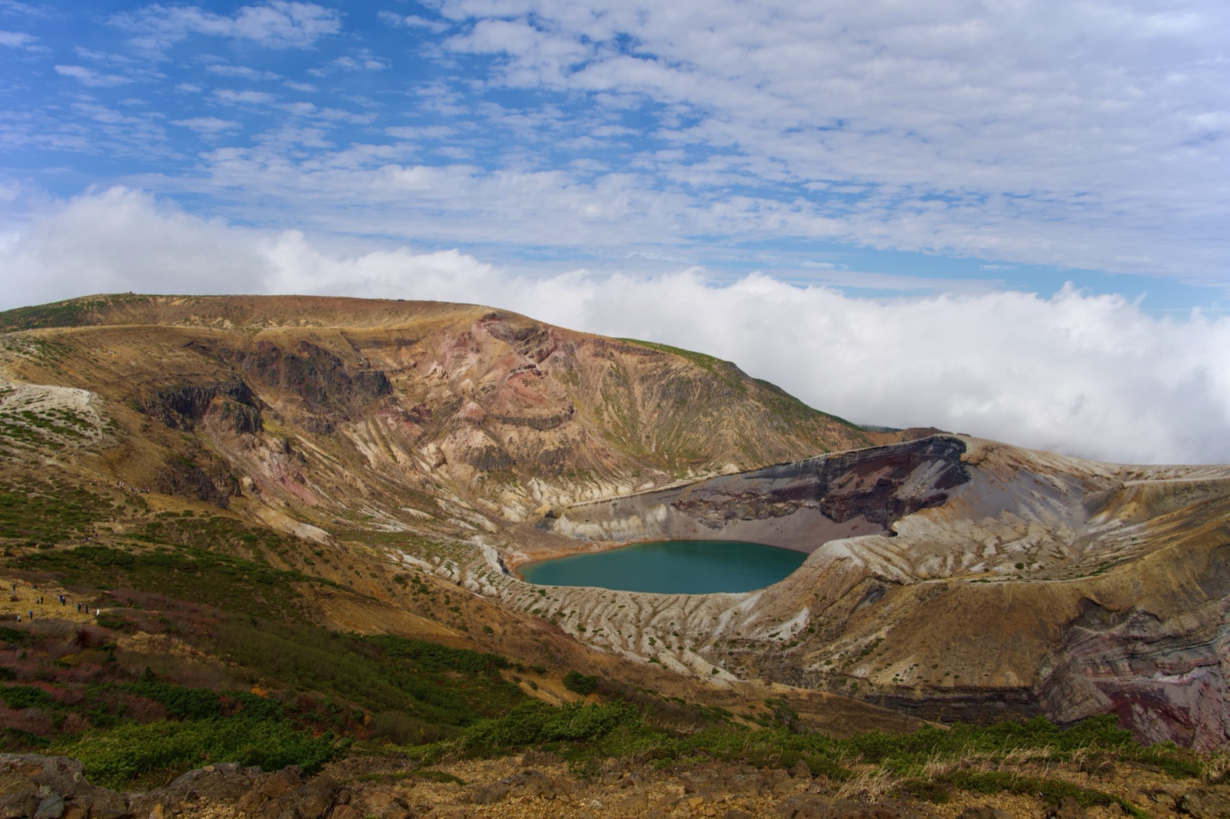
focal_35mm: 30
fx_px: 1025
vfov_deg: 43.6
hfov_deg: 61.9
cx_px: 615
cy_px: 410
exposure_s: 1/640
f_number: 7.1
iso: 100
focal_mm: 30
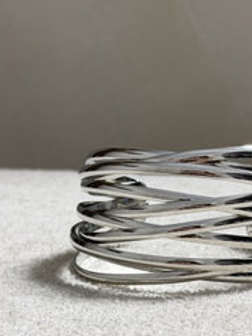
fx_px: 1047
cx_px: 202
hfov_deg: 13.6
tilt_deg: -13.2
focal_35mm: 108
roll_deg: -0.7
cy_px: 213
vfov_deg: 18.2
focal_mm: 6.76
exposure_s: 1/100
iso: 64
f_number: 1.78
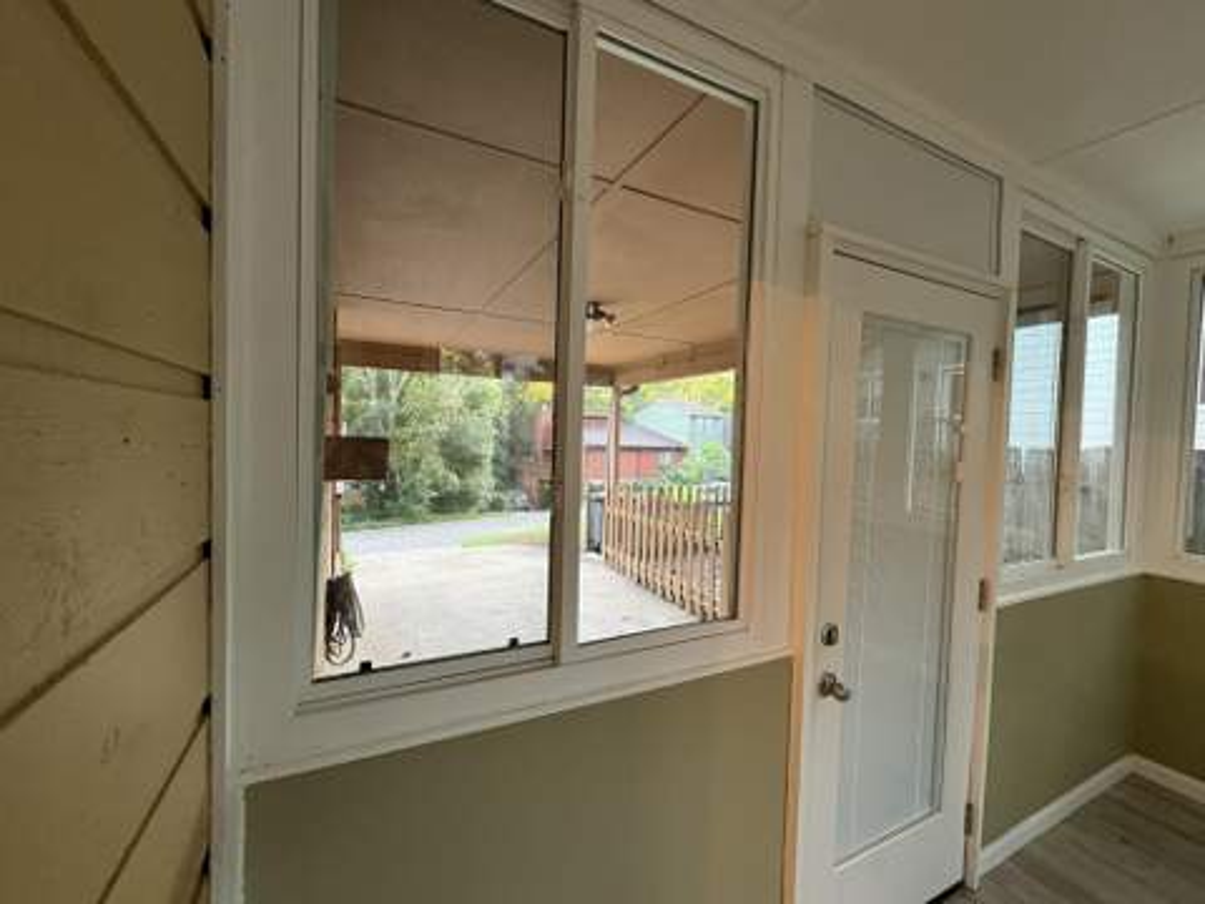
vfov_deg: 85.7
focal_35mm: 14
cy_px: 452
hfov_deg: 102.1
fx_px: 487
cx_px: 602
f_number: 2.2
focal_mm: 2.22
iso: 200
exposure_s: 1/60
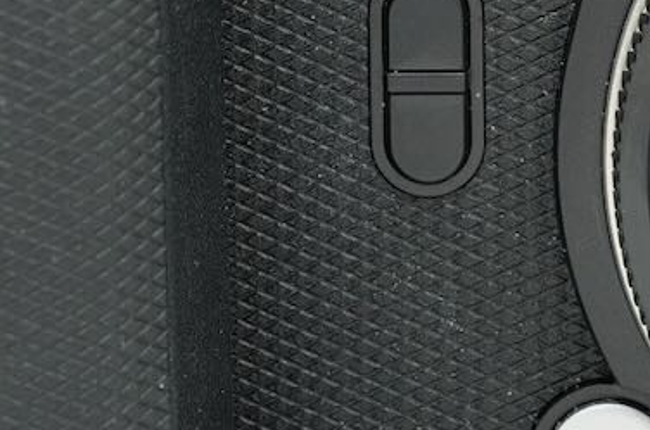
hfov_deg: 8.9
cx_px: 802
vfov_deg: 6.0
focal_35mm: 229
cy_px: 29
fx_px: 4126
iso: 800
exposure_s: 1/60
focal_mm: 43
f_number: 8
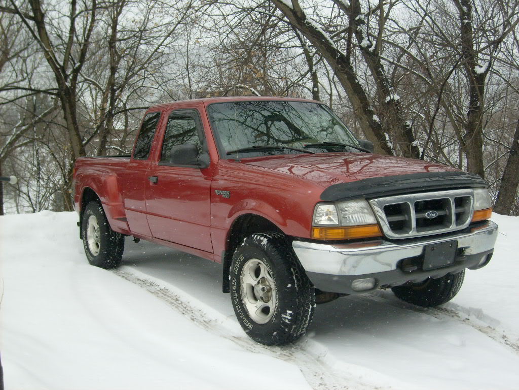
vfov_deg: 33.6
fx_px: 645
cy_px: 195
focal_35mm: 43
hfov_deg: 43.9
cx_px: 260
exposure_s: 1/750
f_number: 3
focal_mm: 7.2
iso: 80
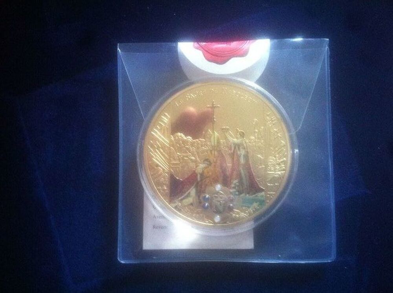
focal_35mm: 35
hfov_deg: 52.7
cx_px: 196
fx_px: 397
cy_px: 146
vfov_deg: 40.6
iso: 400
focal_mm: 3.85
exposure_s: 1/17
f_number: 2.8
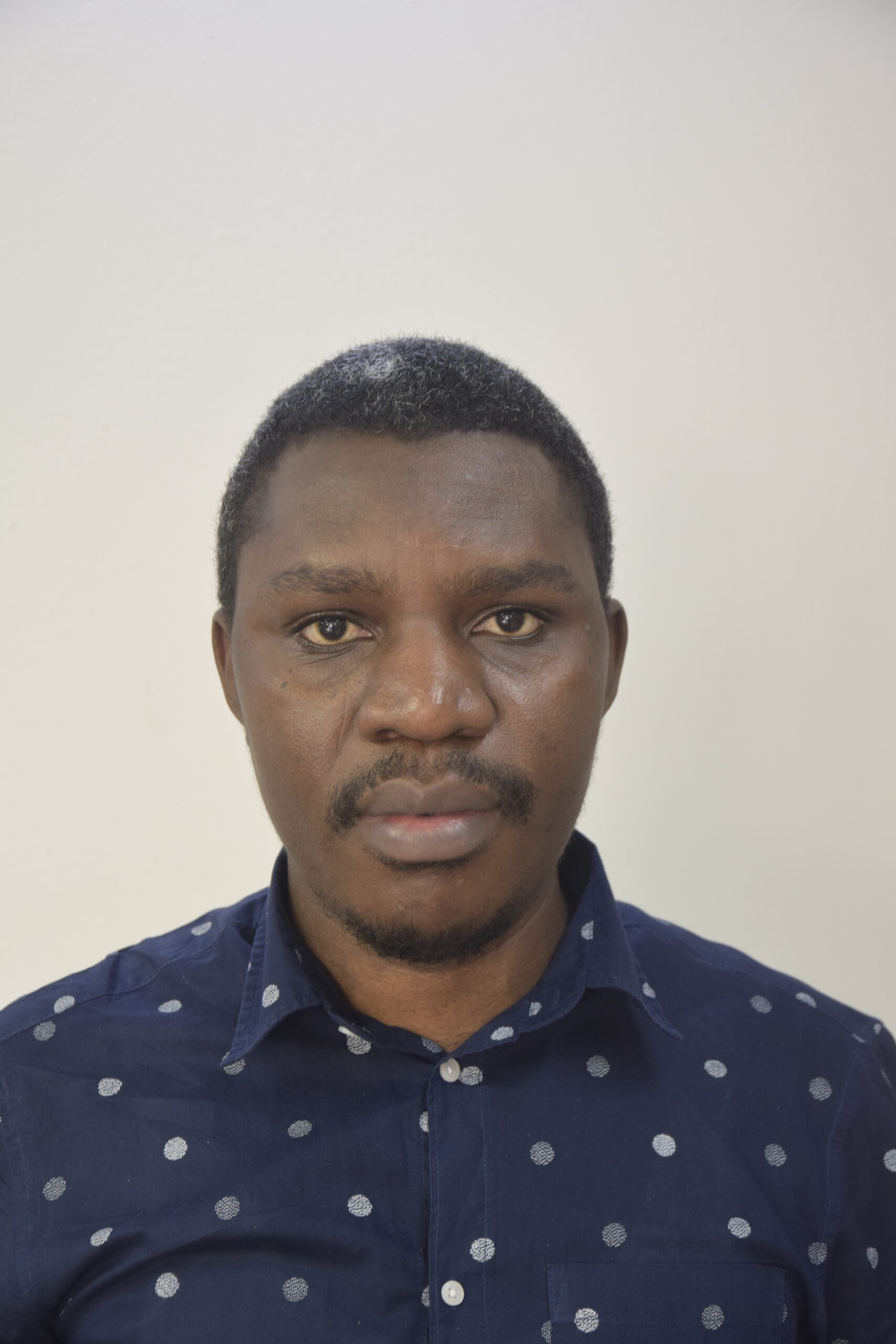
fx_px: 2799
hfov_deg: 18.2
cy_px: 672
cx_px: 448
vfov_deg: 27.0
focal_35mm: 75
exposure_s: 1/60
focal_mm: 50
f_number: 5
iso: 500
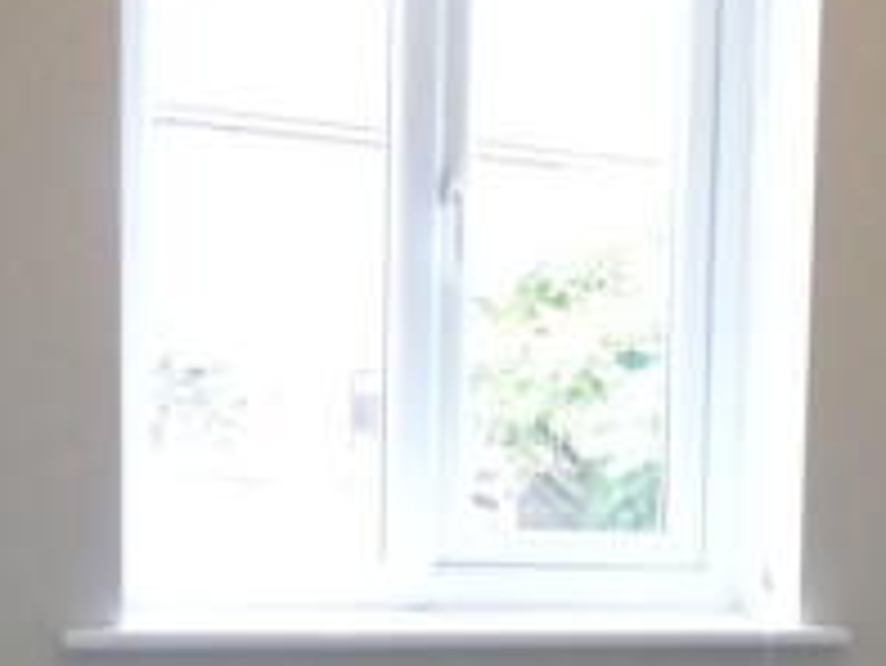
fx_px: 1895
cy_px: 704
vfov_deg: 19.2
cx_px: 1019
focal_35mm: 74
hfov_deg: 24.3
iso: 800
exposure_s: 1/60
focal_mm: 4.5
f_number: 2.8
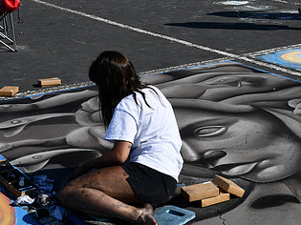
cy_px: 130
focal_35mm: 69
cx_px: 208
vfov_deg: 21.3
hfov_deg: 27.9
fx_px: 600
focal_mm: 26
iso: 100
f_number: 10
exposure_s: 1/400
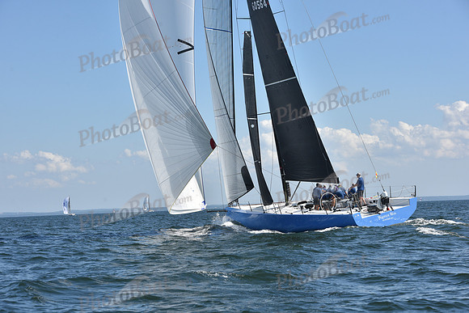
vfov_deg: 14.4
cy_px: 156
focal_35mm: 95
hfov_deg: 21.5
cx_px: 234
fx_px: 1238
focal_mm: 95
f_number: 8
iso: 320
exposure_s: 1/1250
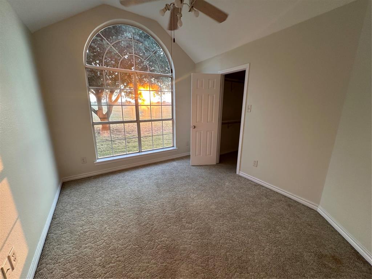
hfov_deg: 102.1
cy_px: 140
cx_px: 186
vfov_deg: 85.7
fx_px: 150
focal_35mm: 14
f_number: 2.2
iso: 125
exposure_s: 1/99
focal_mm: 2.22
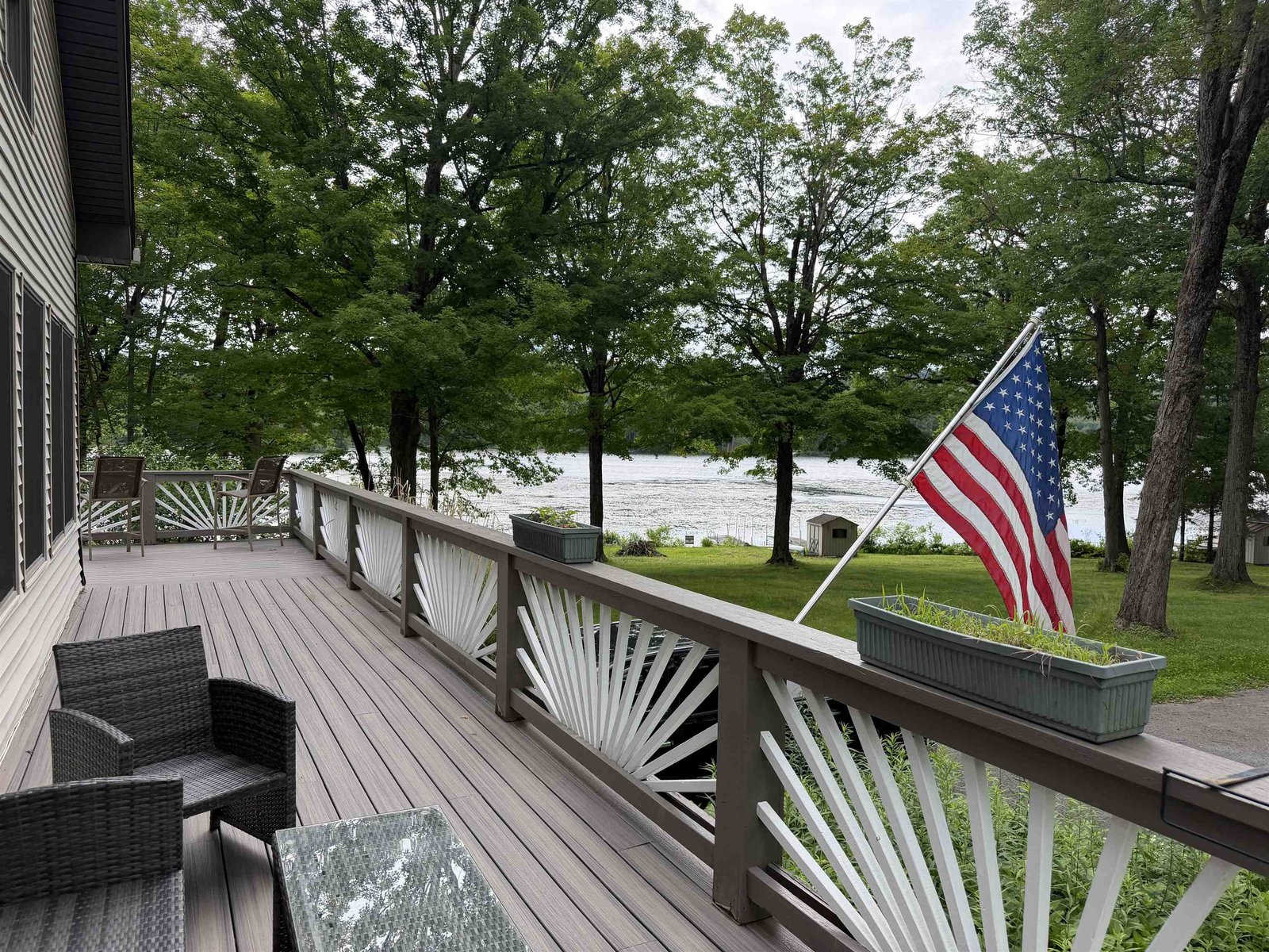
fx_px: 880
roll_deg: -0.4
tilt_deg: -2.3
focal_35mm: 24
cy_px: 476
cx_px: 634
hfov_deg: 71.6
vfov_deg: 56.8
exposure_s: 1/514
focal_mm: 6.76
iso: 100
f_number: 1.78
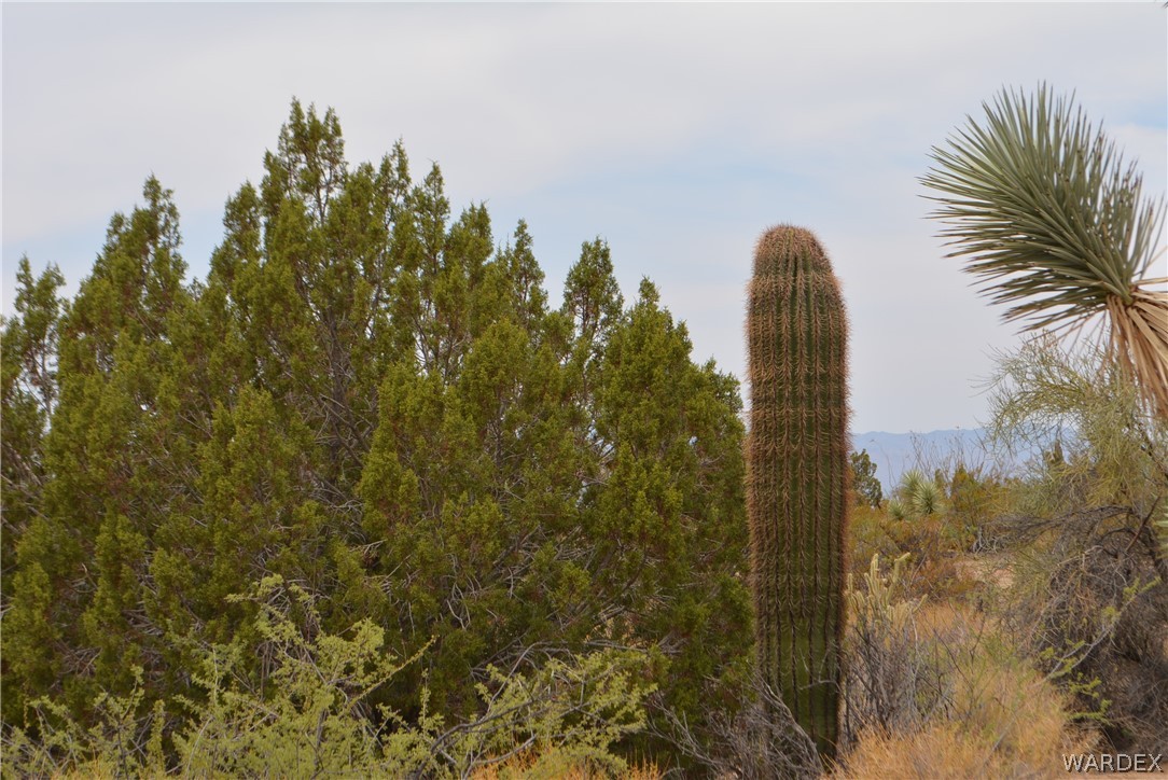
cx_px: 584
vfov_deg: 16.6
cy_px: 390
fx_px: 2678
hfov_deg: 24.6
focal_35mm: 82
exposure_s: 1/200
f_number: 10
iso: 100
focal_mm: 55
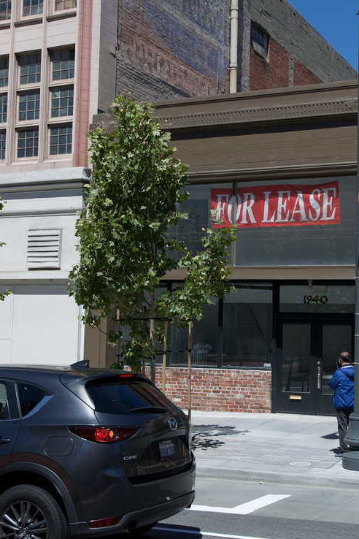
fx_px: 793
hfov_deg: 25.4
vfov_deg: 37.5
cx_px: 232
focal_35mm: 53
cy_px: 252
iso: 200
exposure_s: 1/1600
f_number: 4.5
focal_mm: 24
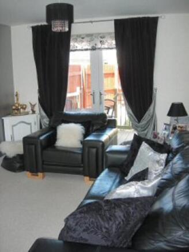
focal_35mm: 38
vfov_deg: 49.0
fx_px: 277
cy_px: 126
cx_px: 94
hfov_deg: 37.7
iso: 79
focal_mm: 7.8
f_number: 2.8
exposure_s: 1/85.4
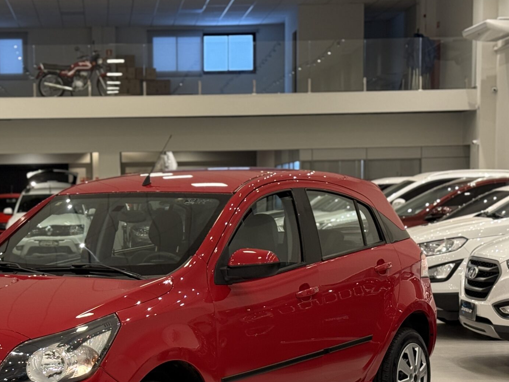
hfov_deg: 21.8
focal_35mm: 89
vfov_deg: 16.5
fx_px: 1309
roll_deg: +0.8
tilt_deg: -4.5
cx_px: 115
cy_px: 308
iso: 200
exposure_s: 1/60
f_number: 1.78
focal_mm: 6.76
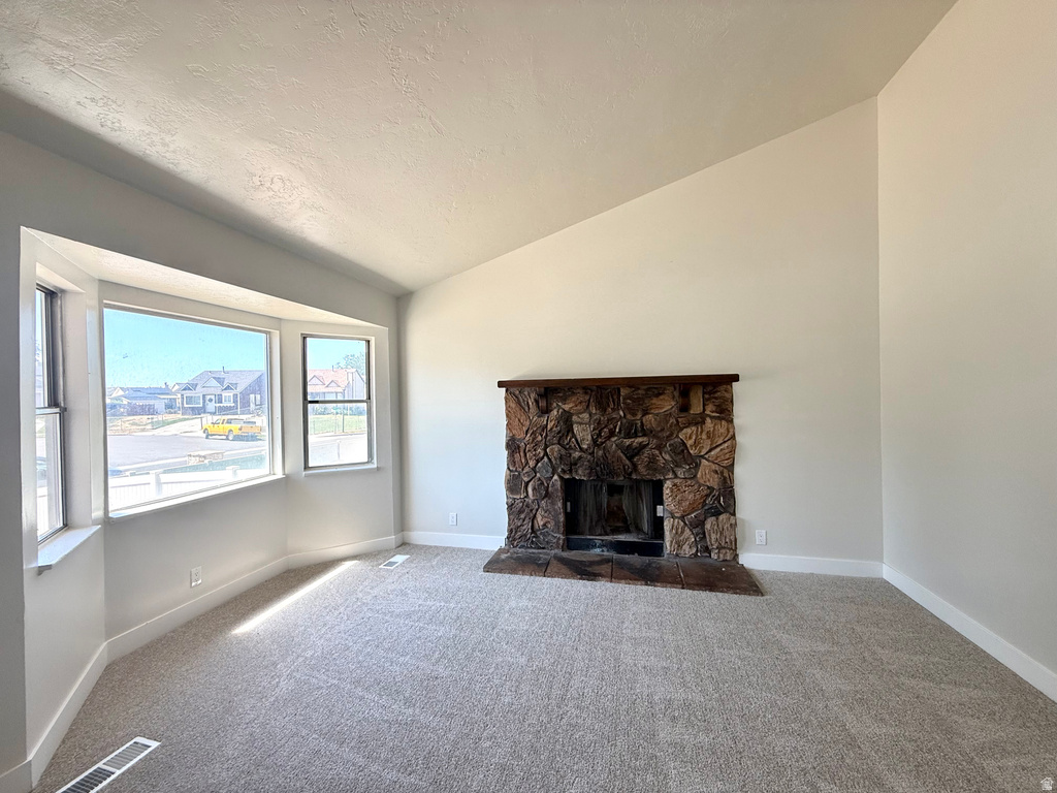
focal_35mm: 14
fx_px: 427
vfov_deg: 85.7
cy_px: 396
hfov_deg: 102.1
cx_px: 528
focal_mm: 2.22
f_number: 2.2
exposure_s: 1/185
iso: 64
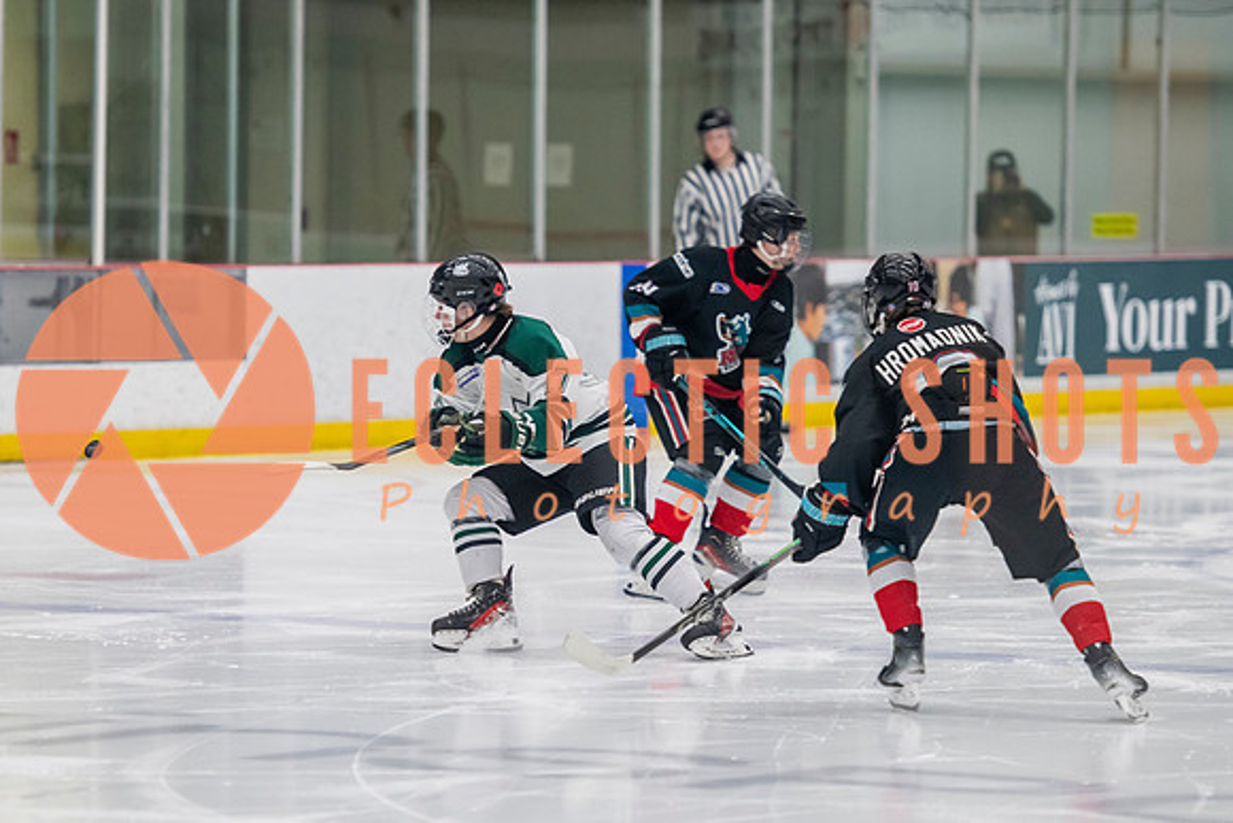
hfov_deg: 9.3
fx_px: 7551
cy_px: 470
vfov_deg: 6.2
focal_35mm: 220
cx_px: 509
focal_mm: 160
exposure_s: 1/640
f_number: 3.2
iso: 2000
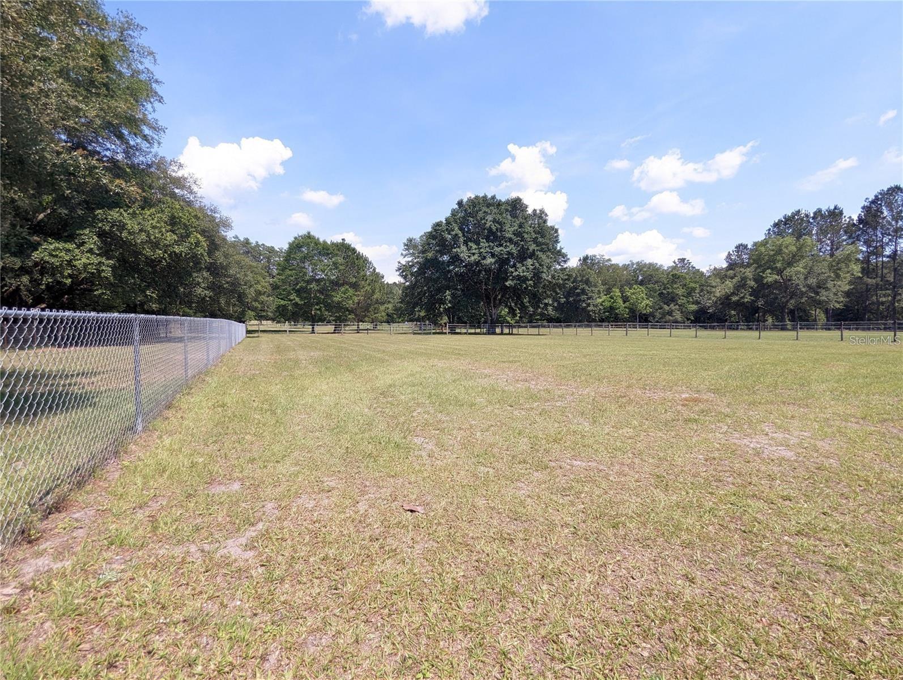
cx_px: 452
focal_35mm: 16
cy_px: 340
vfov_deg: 78.2
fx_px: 418
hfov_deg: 94.4
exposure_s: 1/726
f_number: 2.2
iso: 54
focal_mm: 2.35
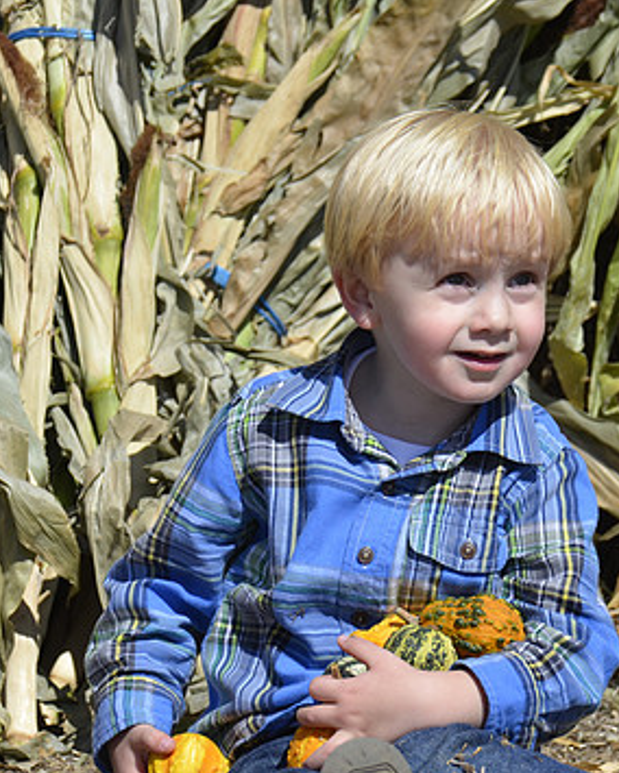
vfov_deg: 5.8
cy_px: 379
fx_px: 7620
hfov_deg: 4.6
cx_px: 451
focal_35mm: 333
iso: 200
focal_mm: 145
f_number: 7.1
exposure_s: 1/800
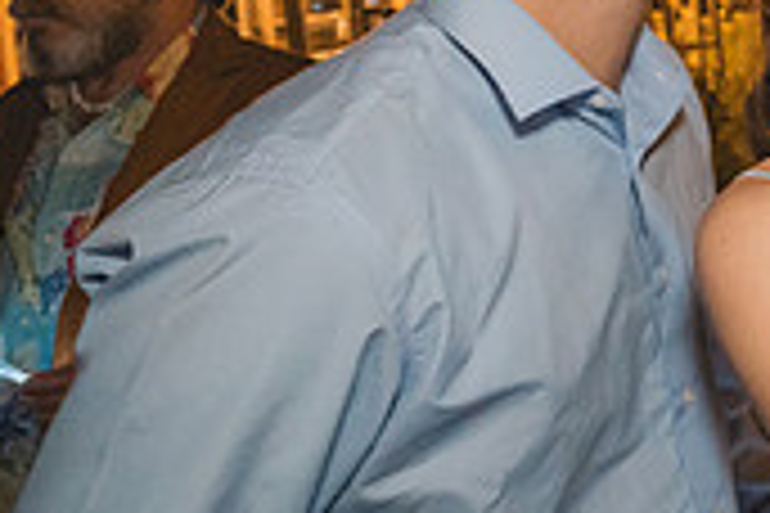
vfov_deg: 20.8
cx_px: 1171
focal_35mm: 61
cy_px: -97
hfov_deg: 24.8
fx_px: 1305
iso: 8000
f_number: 2.8
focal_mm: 18
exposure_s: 1/125
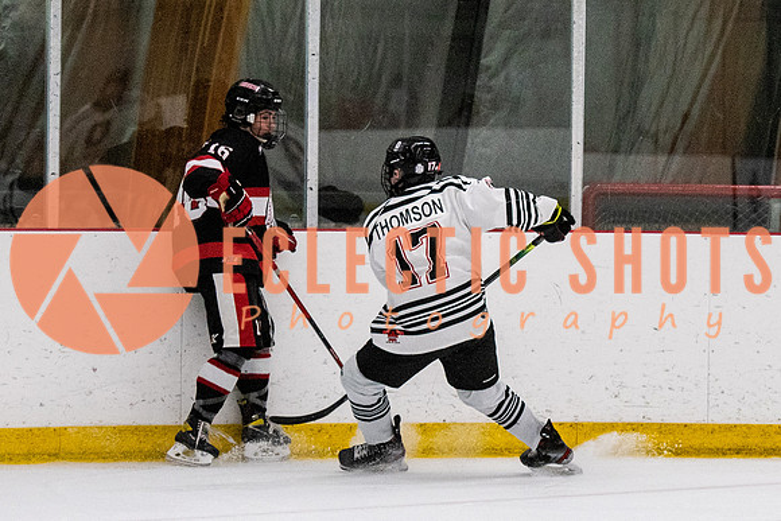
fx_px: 6571
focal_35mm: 303
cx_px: 390
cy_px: 214
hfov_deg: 6.8
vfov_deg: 4.5
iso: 1600
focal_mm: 98
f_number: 2.8
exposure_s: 1/800
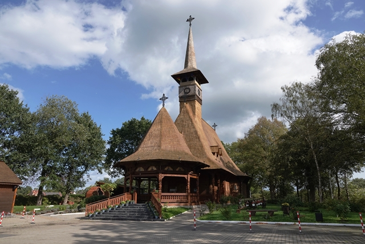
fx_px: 243
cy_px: 122
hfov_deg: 73.7
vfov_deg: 53.2
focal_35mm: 24
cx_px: 182
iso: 100
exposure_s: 1/250
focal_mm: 8.8
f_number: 8
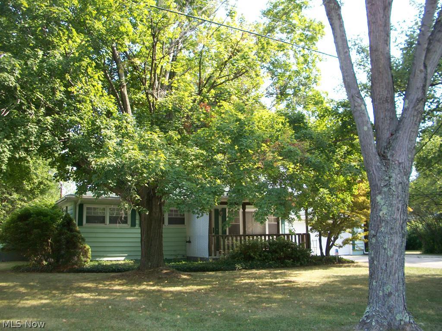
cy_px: 166
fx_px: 447
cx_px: 221
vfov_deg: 40.7
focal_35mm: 35
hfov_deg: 52.6
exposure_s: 1/160
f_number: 3.1
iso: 80
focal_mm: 6.3
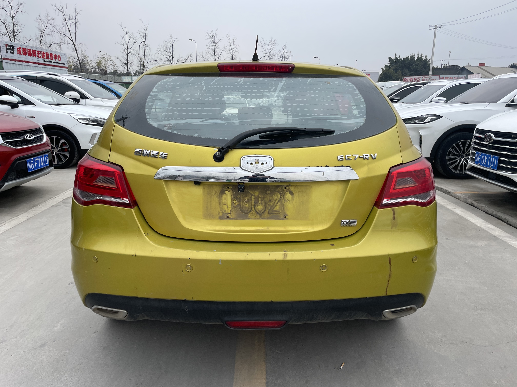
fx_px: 388
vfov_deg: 53.1
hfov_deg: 67.3
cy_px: 194
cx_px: 258
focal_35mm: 26
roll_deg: +0.1
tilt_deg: -13.9
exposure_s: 1/1024
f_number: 1.6
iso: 32
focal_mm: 4.2
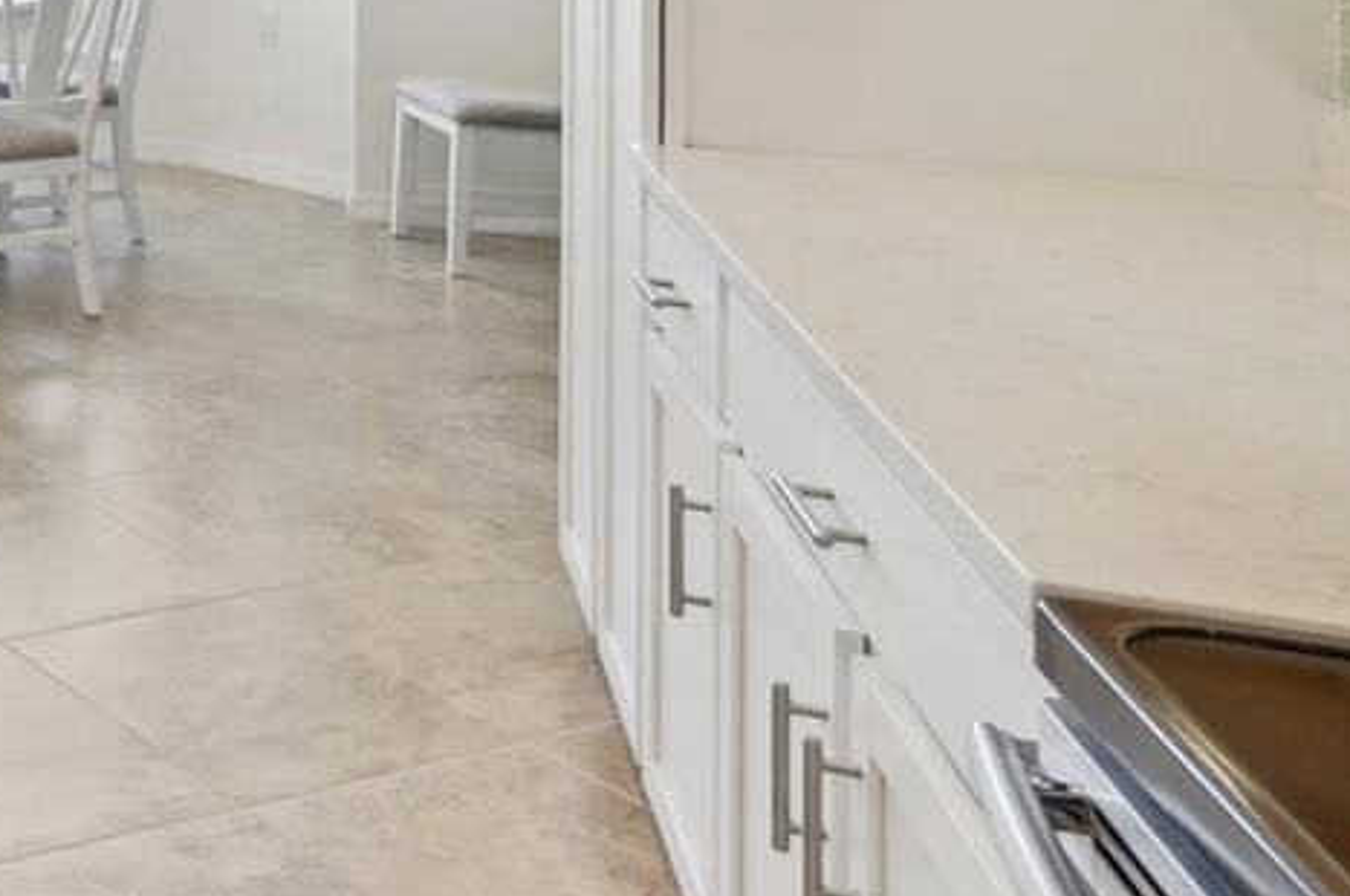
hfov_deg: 29.2
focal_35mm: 48
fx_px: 1797
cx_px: -575
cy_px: -192
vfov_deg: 25.1
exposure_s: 1/125
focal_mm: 14
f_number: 8
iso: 400
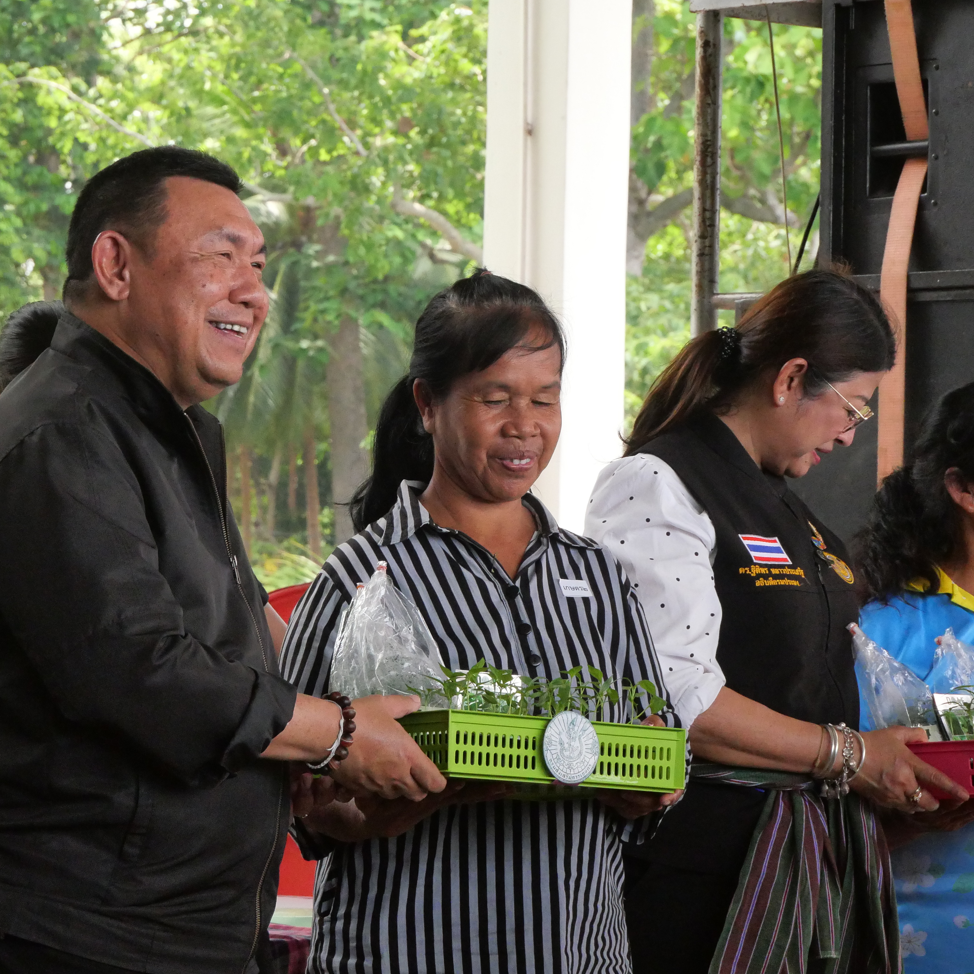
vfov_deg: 11.1
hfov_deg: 11.1
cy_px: 487
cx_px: 333
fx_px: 5030
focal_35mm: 158
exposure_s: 1/500
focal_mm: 60
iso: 3200
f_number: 9
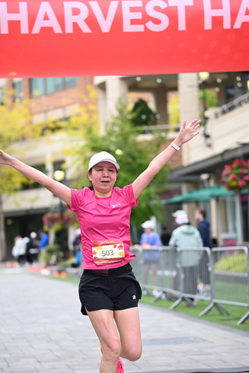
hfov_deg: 12.5
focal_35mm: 110
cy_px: 209
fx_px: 1140
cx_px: 121
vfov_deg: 18.6
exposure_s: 1/2000
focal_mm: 98
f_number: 2.8
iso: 640
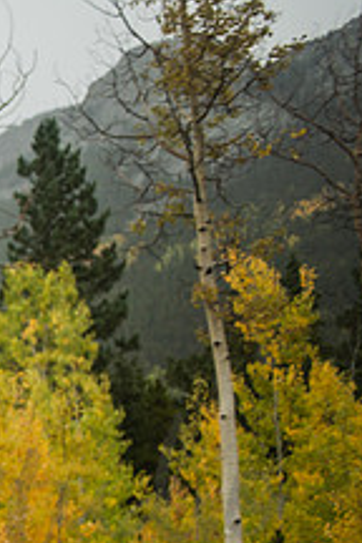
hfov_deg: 15.1
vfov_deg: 26.2
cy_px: 483
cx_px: -344
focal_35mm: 75
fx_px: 1131
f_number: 2.8
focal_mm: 28
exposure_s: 1/160
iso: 320
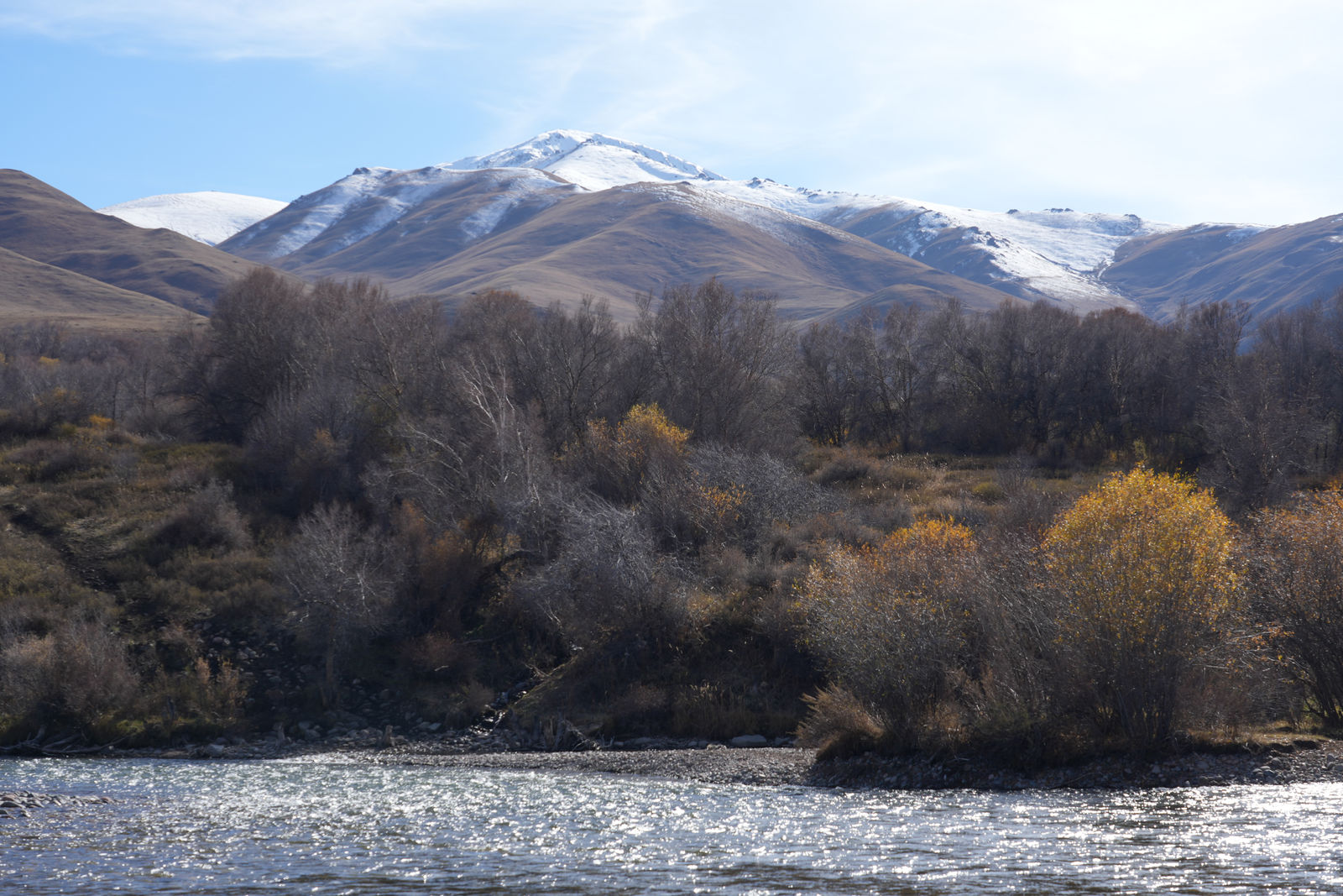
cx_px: 672
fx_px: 2201
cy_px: 448
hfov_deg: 33.9
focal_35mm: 59
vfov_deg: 23.0
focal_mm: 59
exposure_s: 1/250
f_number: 8
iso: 100
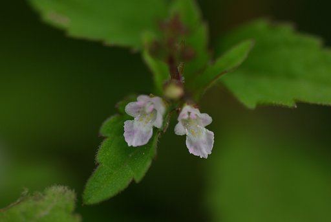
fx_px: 2486
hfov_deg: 7.6
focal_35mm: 270
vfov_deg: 5.1
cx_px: 166
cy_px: 111
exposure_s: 1/1000
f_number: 3.5
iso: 200
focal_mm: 180
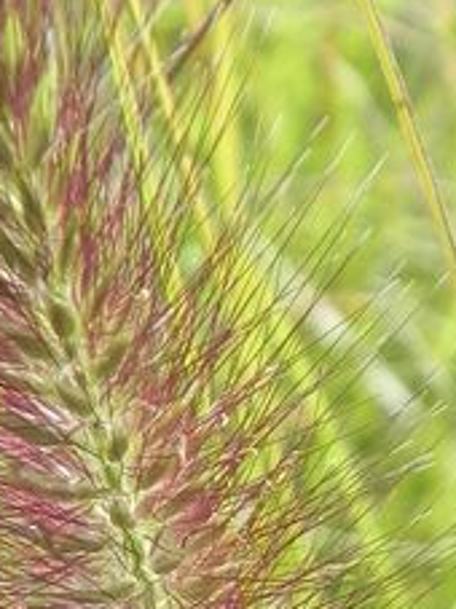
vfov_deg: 10.8
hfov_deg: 8.0
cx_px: 507
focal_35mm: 183
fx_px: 3217
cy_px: 547
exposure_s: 1/640
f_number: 3.5
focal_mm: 9.2
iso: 160
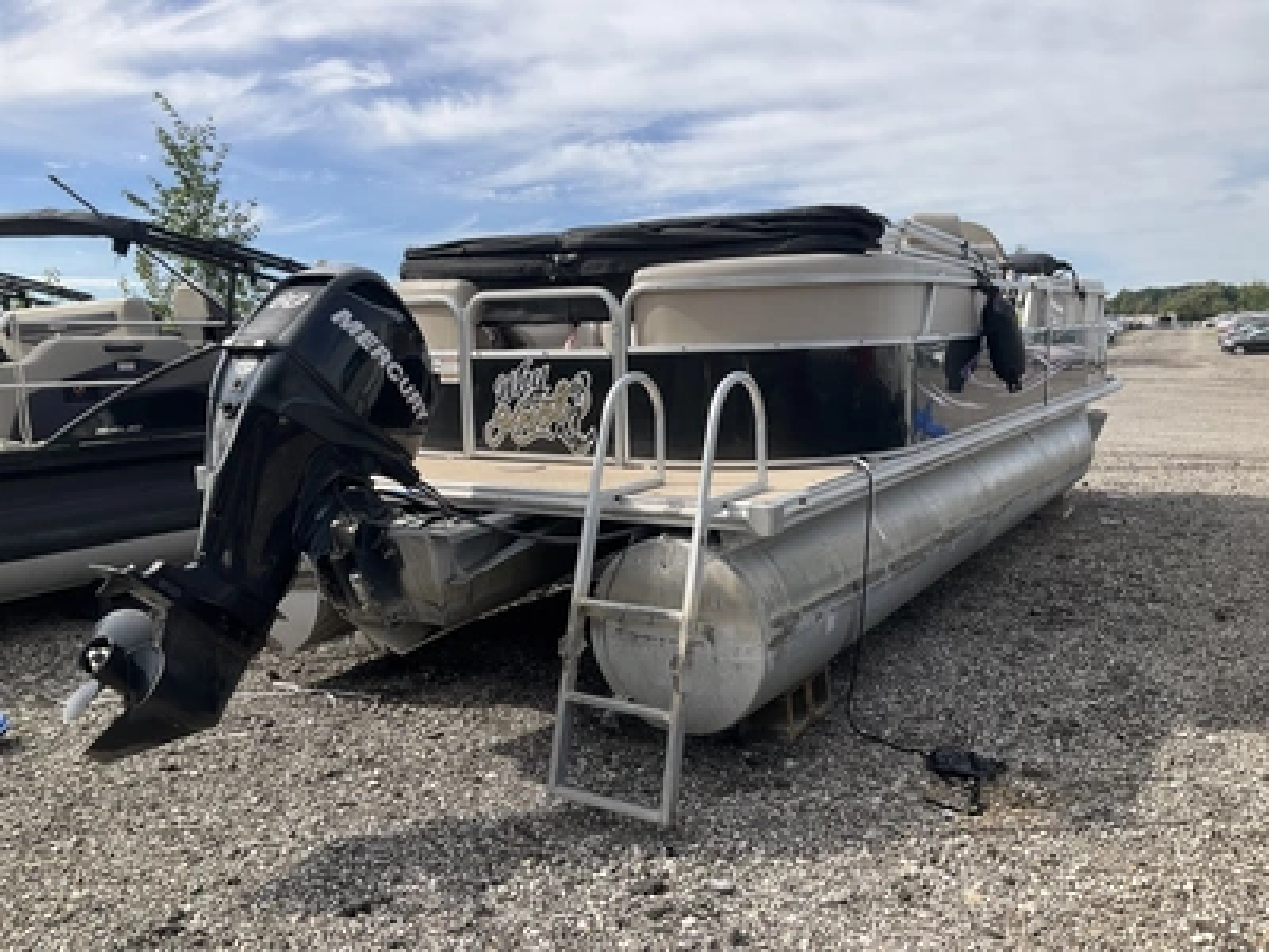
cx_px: 634
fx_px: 1063
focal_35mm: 29
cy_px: 476
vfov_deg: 48.2
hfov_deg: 61.7
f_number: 1.8
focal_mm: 3
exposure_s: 1/1577
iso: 25
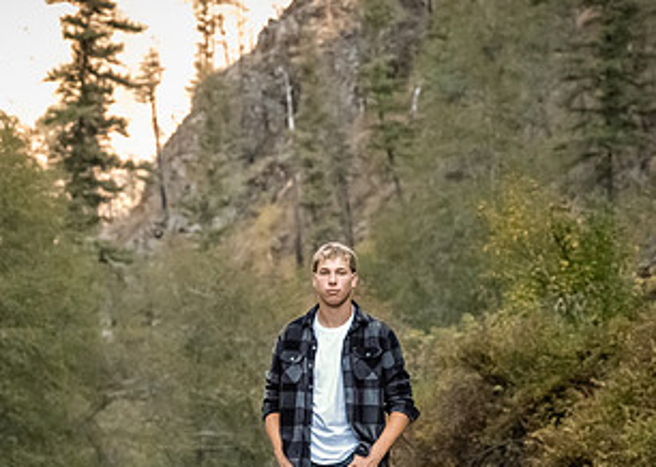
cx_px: 237
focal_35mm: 239
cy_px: 345
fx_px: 4449
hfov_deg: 8.4
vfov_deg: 6.0
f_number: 5.6
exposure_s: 1/800
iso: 5000
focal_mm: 119
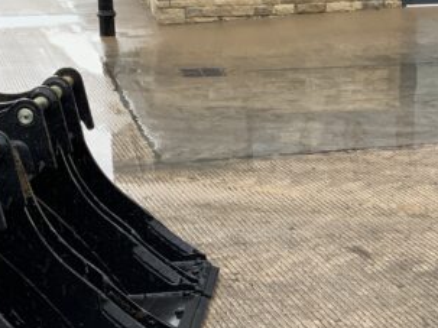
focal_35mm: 98
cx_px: 328
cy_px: 251
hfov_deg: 19.9
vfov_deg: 15.0
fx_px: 1240
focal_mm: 3
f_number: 1.8
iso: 16
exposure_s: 1/231
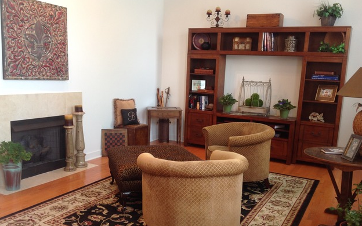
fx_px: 375
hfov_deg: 51.5
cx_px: 184
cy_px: 134
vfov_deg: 33.5
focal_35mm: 38
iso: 64
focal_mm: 4.28
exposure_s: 1/15
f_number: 2.4
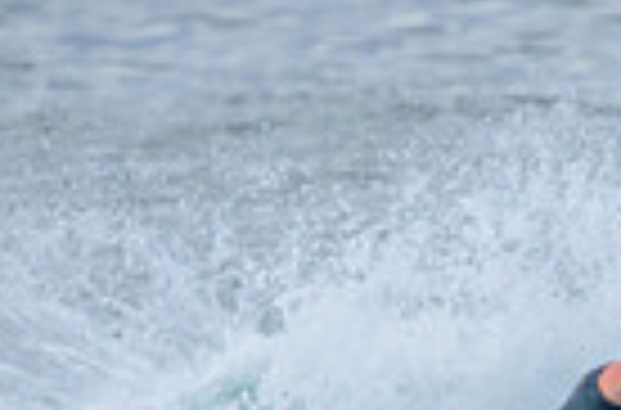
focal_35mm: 3521
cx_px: 456
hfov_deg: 0.6
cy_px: 687
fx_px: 60530
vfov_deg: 0.4
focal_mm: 800
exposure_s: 1/1250
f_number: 11
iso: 1800
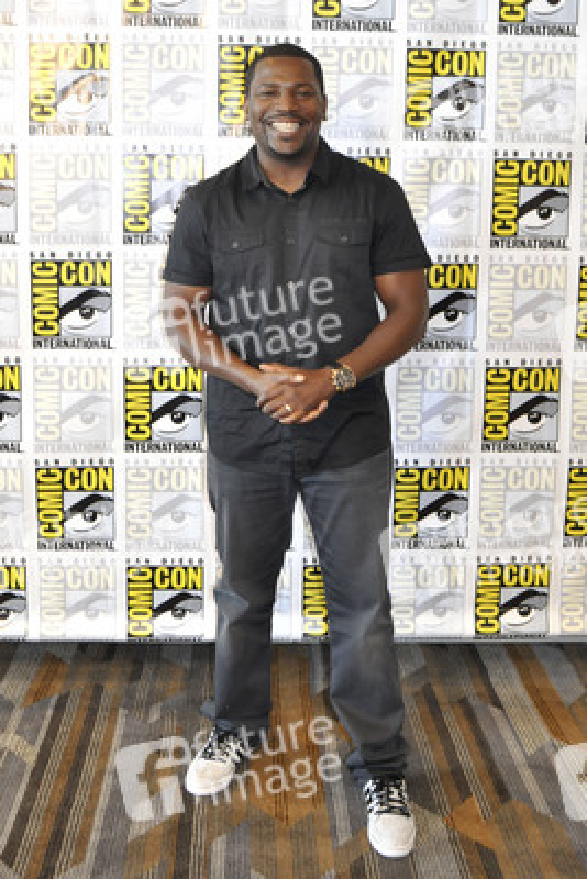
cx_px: 294
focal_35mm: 36
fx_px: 880
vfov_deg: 53.1
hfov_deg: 36.9
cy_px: 440
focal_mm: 24
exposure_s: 1/60
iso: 1000
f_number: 4.5
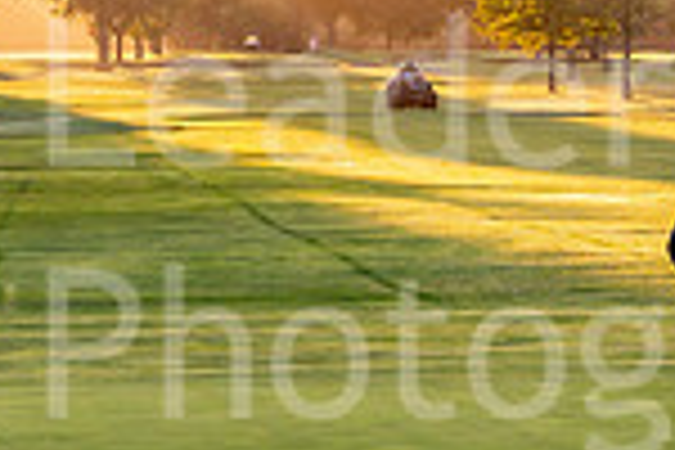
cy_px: 135
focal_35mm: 271
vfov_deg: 5.1
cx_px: 630
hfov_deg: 7.6
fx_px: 5081
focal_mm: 70
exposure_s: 1/250
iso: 200
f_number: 5.6
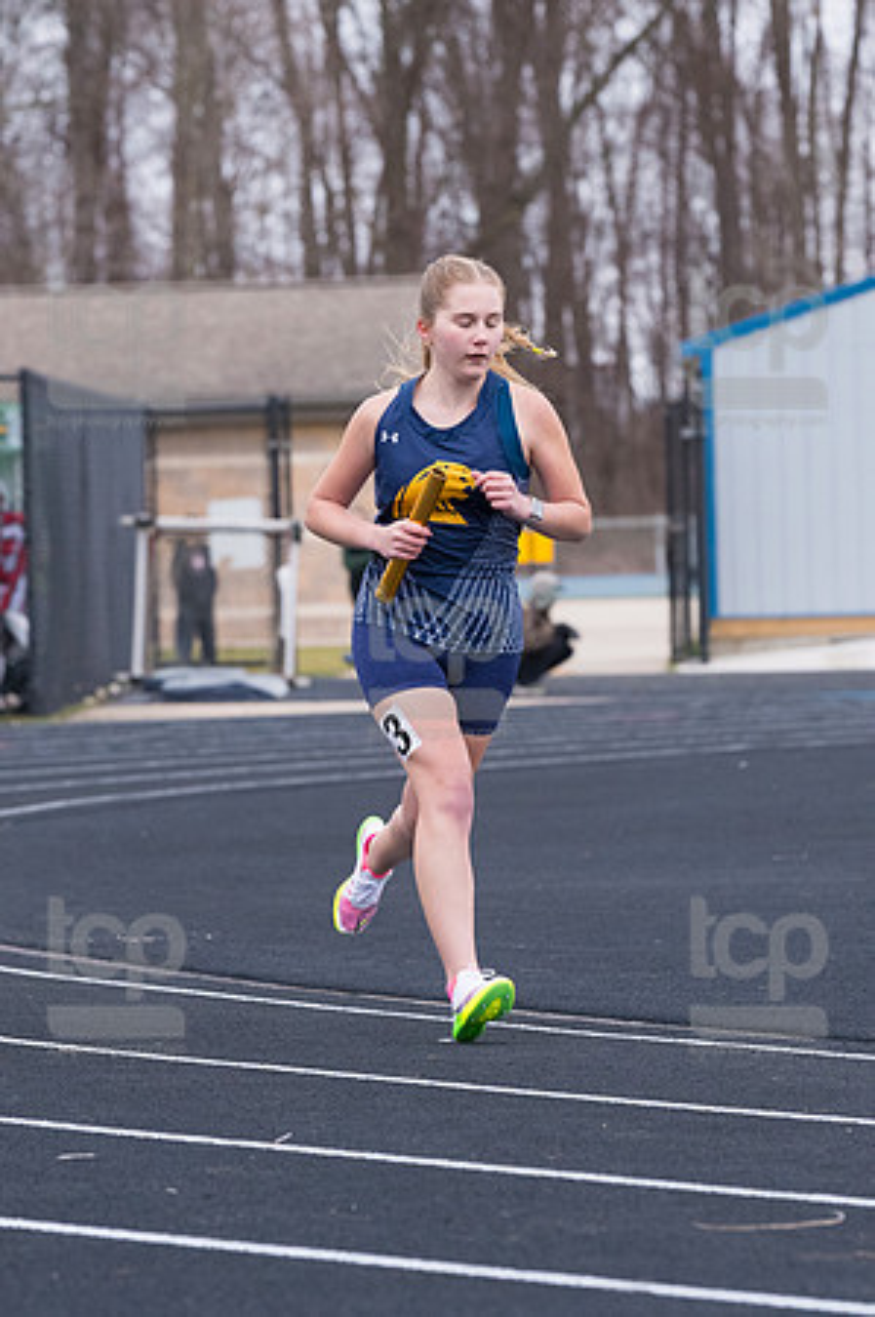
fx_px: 7929
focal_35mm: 217
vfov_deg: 9.5
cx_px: 438
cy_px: 658
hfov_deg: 6.3
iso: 2000
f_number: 5
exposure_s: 1/1600
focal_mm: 145
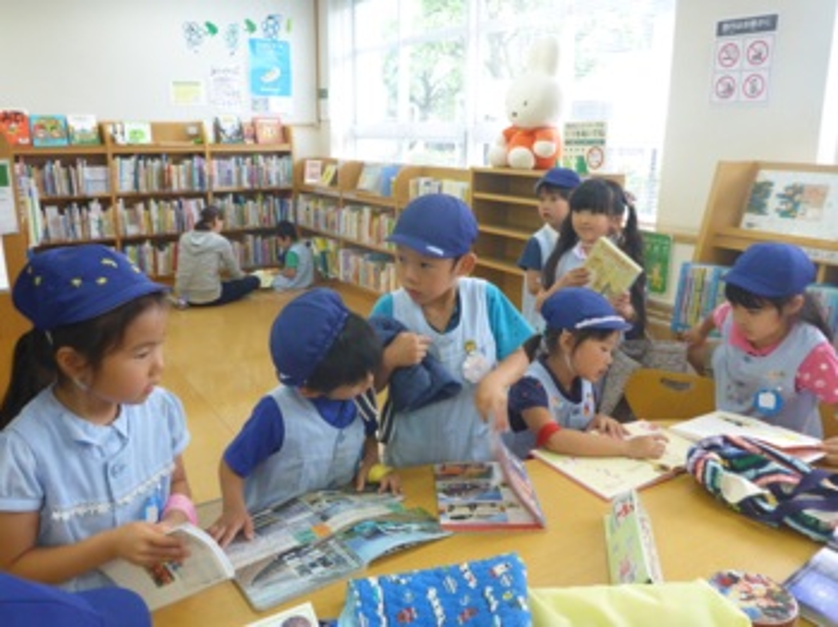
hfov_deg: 63.5
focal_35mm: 28
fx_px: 677
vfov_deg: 49.7
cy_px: 314
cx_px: 419
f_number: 3.3
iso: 400
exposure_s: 1/80
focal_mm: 4.9
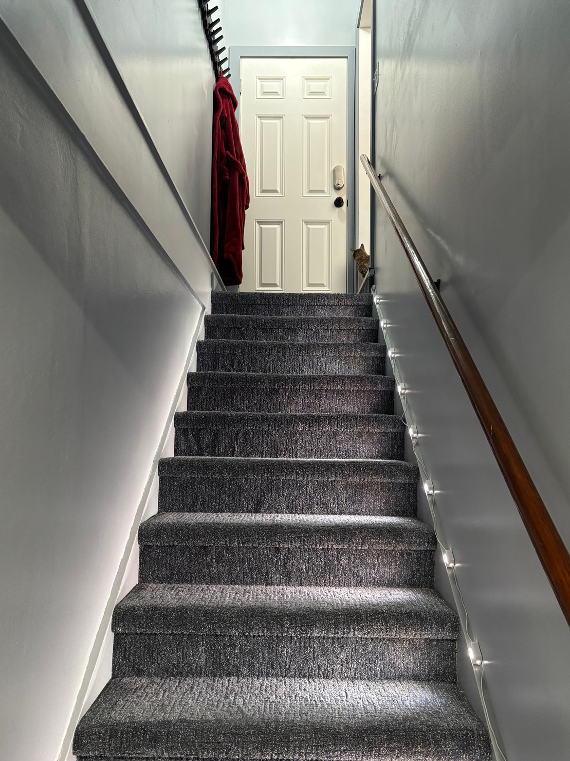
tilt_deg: +3.5
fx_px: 593
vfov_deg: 65.3
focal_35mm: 27
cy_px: 392
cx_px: 289
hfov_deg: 51.3
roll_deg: -0.9
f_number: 1.6
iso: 500
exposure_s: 1/40
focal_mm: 5.96
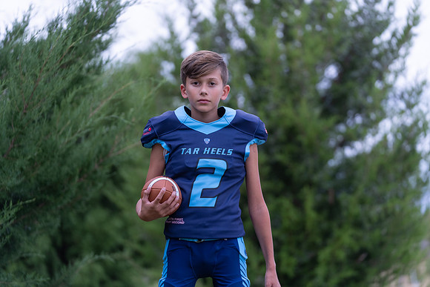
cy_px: 144
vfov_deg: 11.3
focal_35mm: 121
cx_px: 215
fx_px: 1446
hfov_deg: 16.9
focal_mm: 121
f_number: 2.8
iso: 500
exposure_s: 1/320
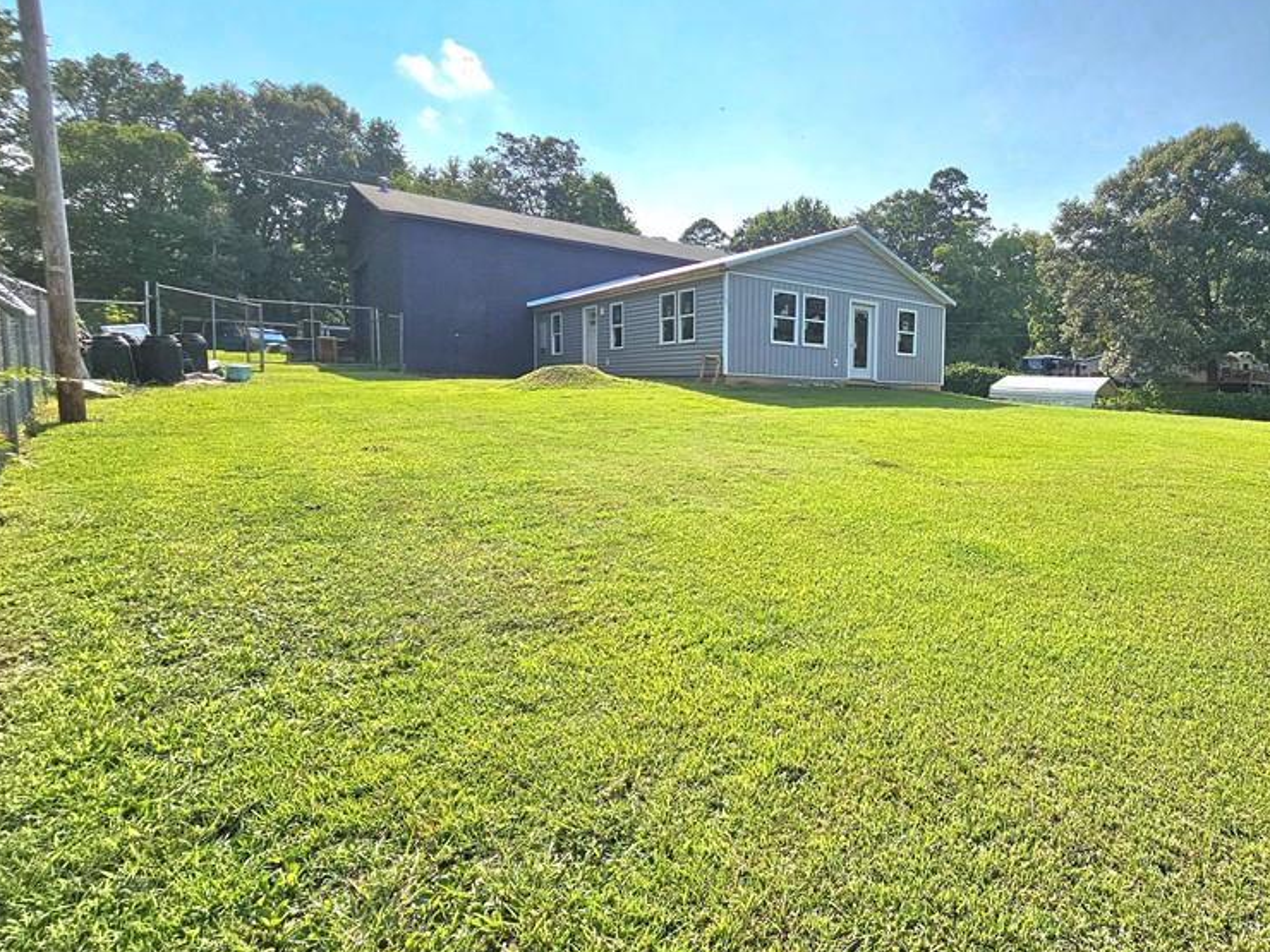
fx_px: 660
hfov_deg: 84.0
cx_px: 870
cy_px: 446
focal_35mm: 18
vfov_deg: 71.5
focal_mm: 2.2
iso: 50
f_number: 2.2
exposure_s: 1/3333
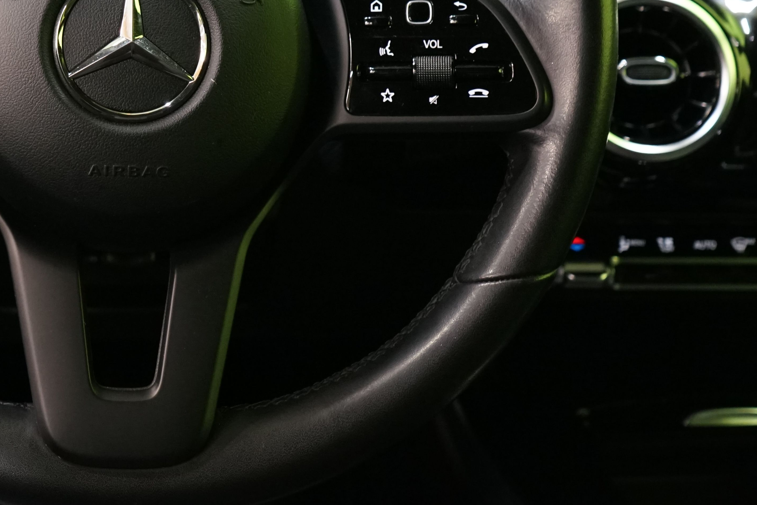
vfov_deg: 22.4
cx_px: 120
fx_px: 1241
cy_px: 35
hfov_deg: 32.7
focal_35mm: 59
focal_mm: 28
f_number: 5
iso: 2500
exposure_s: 1/15
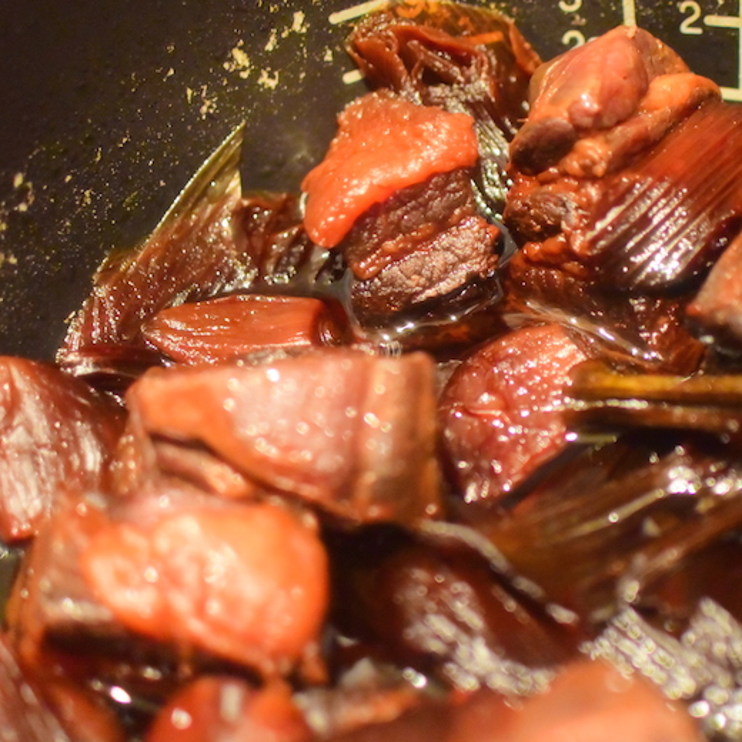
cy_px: 369
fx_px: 1552
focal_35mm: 64
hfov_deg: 26.6
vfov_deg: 26.9
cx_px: 535
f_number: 2
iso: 2200
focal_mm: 18.5
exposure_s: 1/30
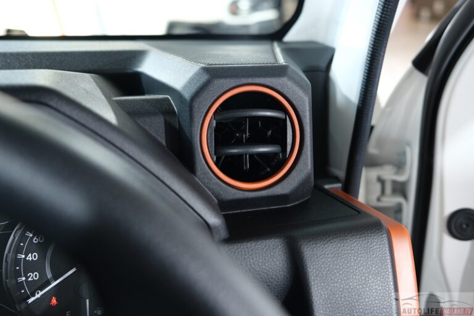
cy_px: 158
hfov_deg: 54.4
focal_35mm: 35
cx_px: 237
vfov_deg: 37.9
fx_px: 461
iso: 160
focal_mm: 23.3
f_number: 3.2
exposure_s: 1/45
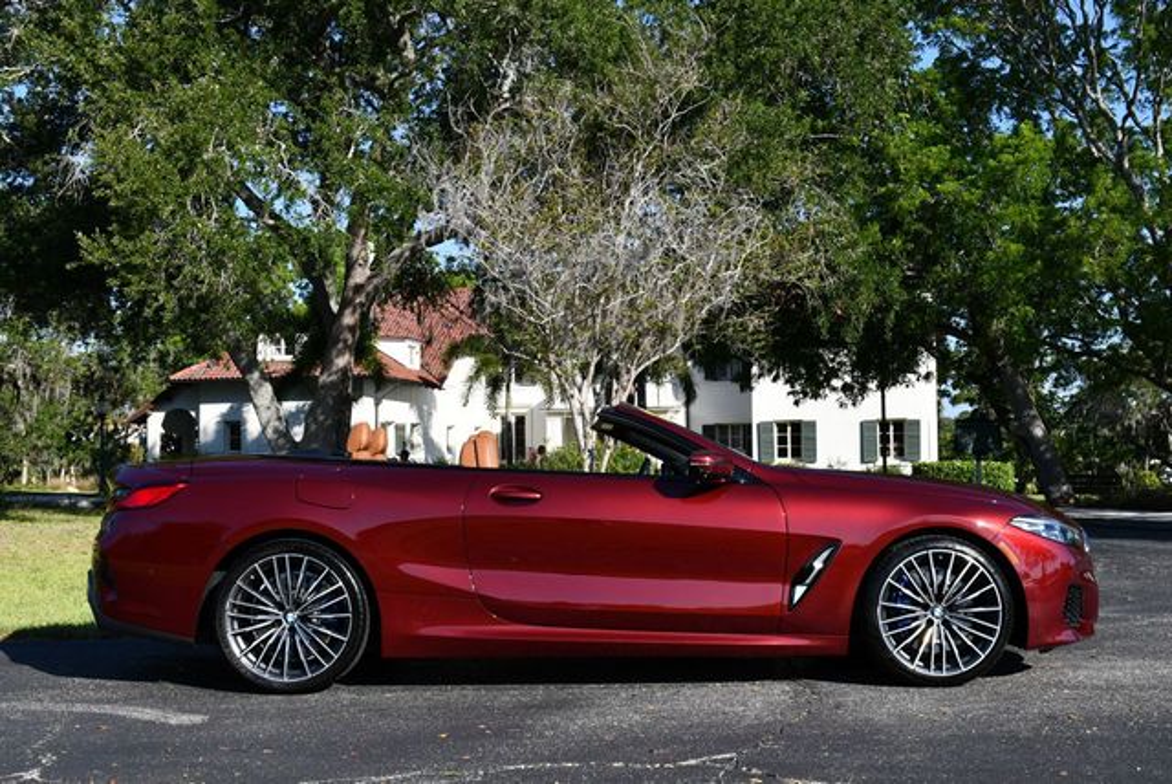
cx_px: 586
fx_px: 1434
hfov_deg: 44.5
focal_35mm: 44
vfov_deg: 30.6
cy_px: 392
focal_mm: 22
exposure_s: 1/250
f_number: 8
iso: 100
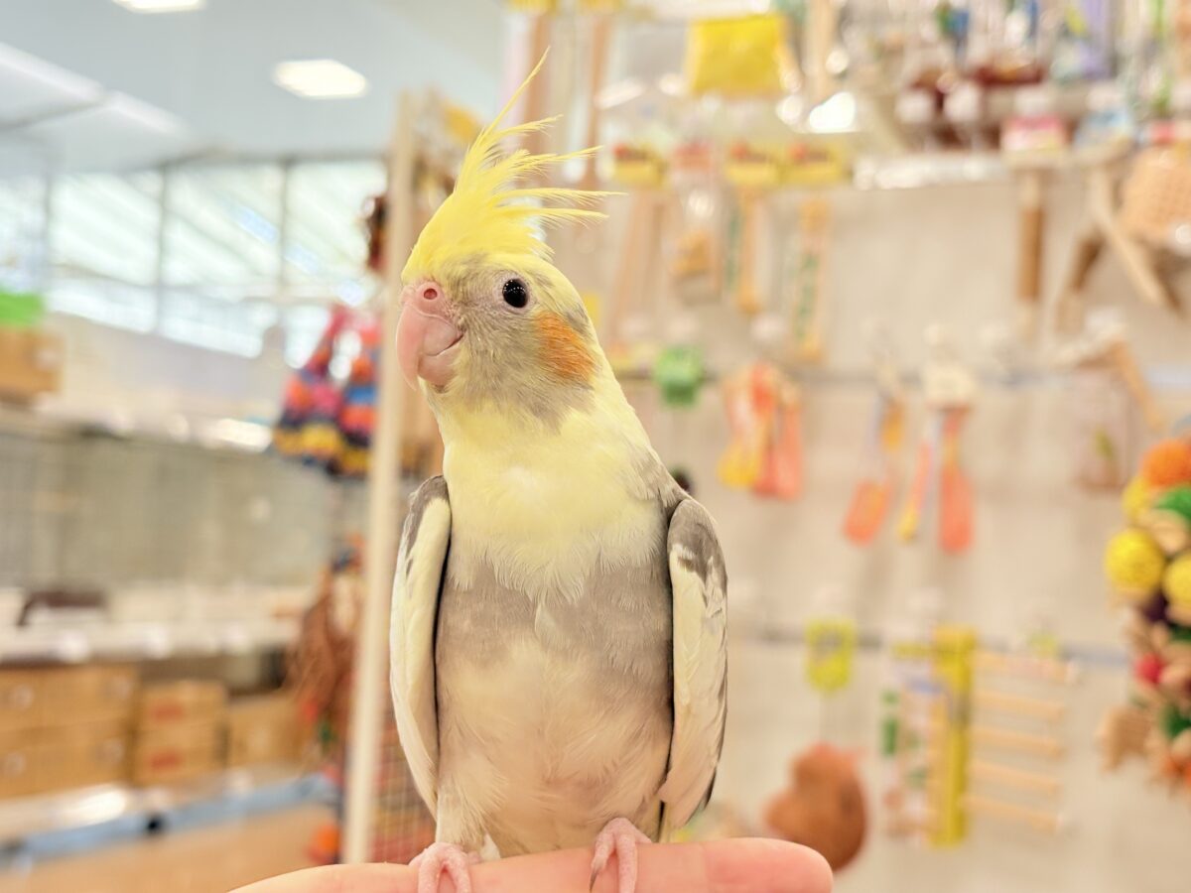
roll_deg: -1.7
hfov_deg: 36.8
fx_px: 1789
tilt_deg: +4.1
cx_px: 596
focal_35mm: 52
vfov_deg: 28.0
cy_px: 446
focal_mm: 5.96
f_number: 1.6
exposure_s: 1/100
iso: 64
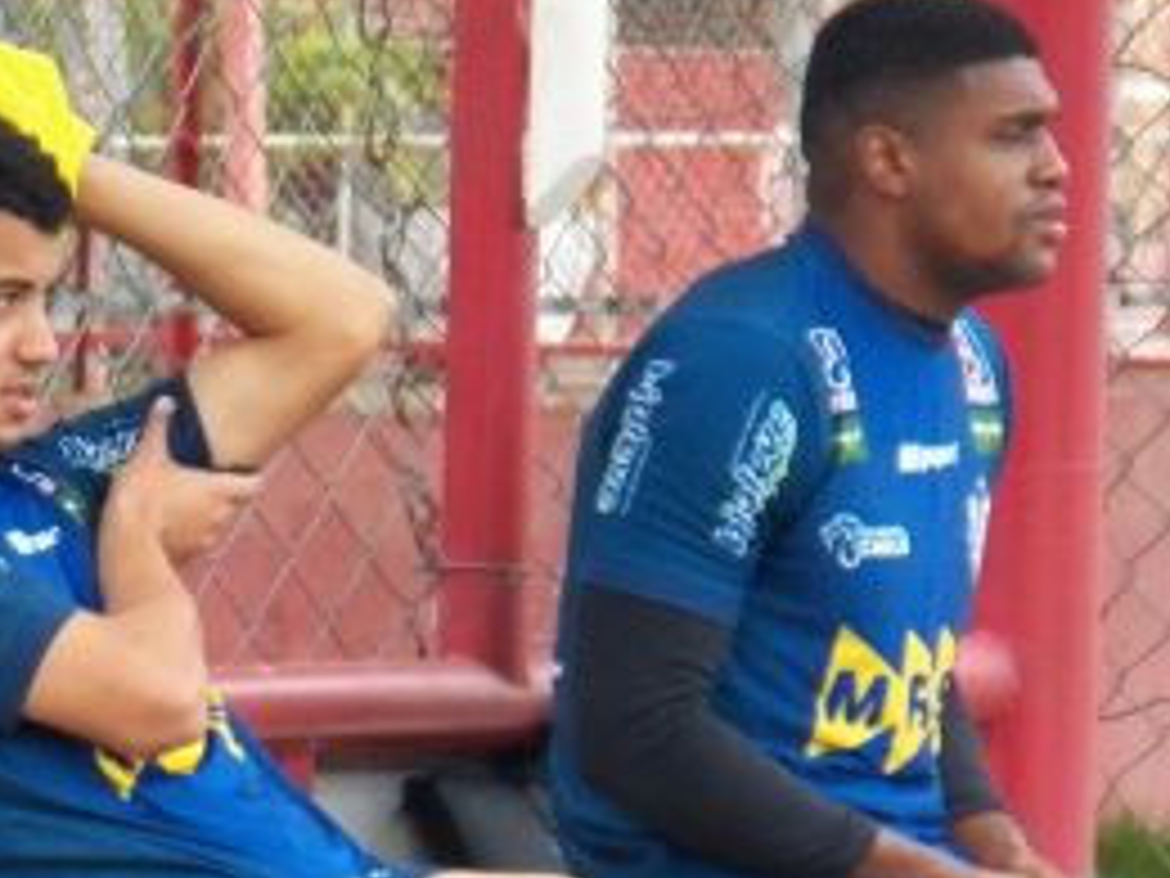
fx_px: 19029
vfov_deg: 2.6
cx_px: 54
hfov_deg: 3.5
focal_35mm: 563
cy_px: 720
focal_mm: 32.7
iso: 400
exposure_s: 1/500
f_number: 4
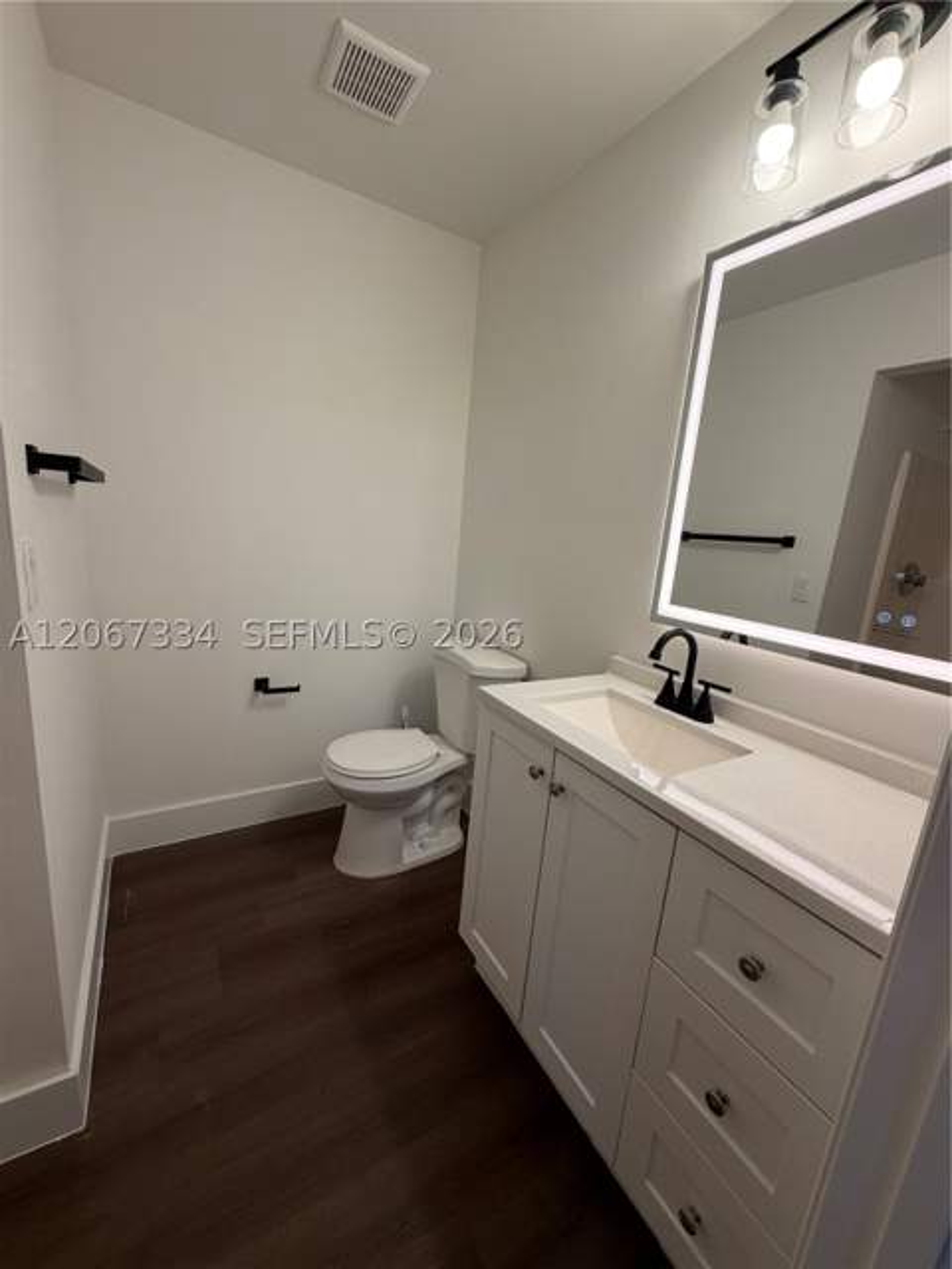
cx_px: 476
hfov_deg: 85.7
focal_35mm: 14
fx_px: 513
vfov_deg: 102.1
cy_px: 634
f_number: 2.2
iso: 100
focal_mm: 2.22
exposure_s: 1/120
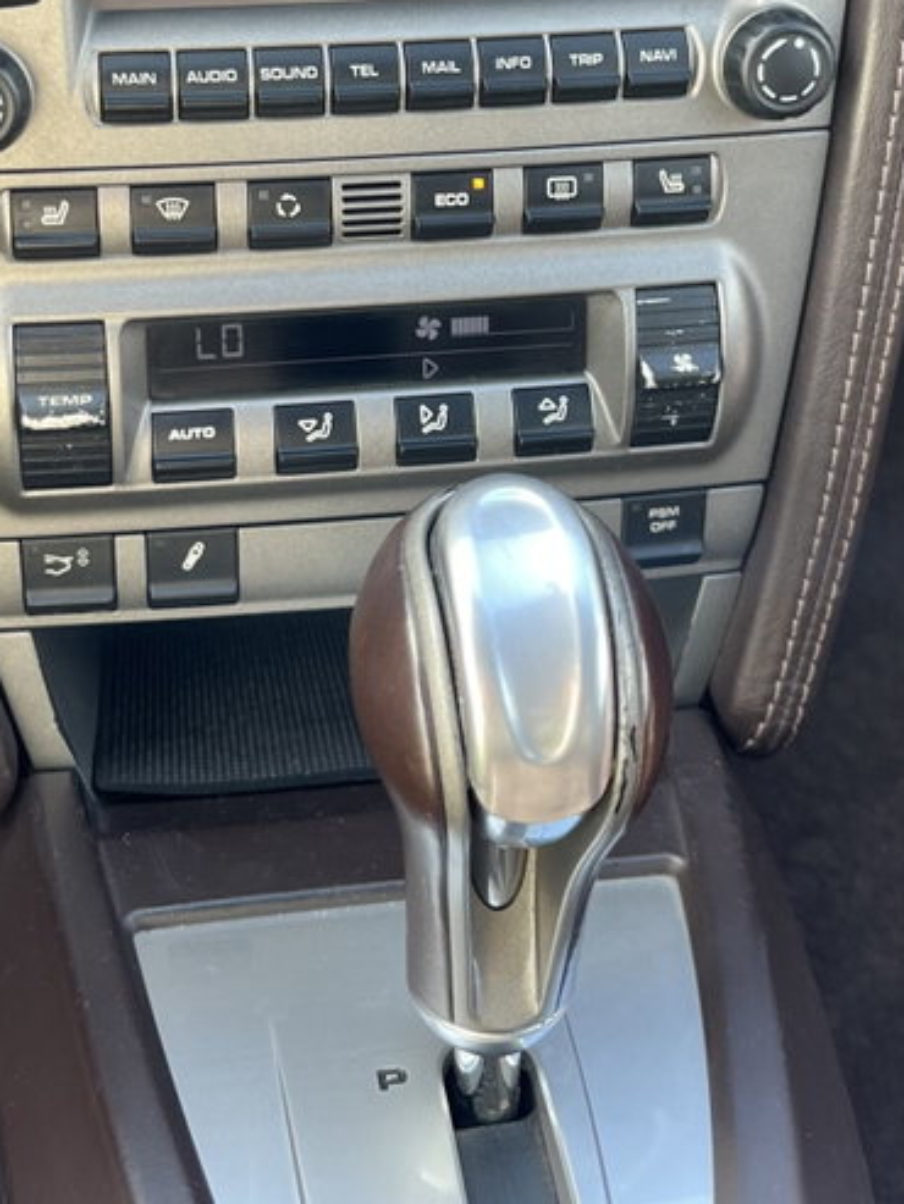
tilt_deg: -36.5
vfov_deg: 34.2
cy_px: 208
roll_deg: -5.6
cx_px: 386
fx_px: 1879
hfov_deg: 27.0
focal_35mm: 54
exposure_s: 1/122
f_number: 1.6
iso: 80
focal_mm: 5.1
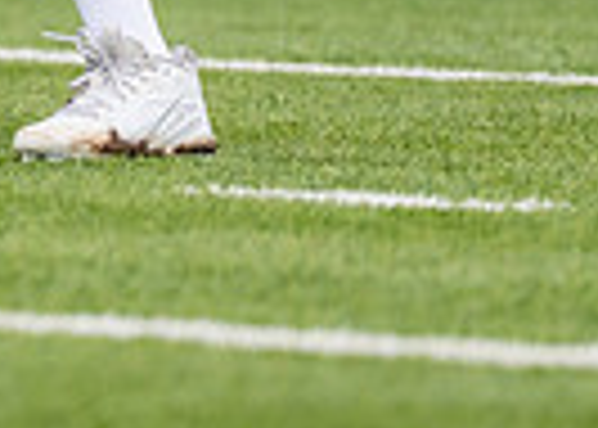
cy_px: -401
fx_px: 23811
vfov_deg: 1.0
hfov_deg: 1.4
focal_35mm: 1402
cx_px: -488
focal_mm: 200
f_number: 2.8
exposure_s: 1/2000
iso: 500
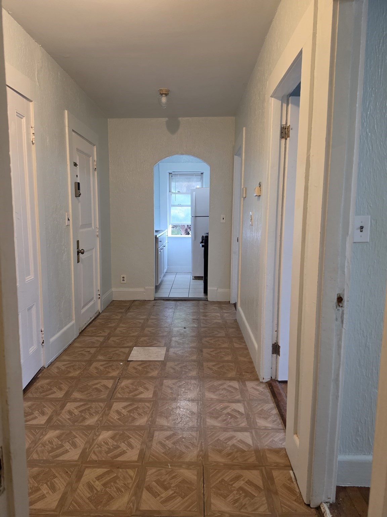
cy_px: 258
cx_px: 194
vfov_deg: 73.9
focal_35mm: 23
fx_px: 343
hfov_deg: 58.9
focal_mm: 6.5
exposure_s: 1/120
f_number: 1.4
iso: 400
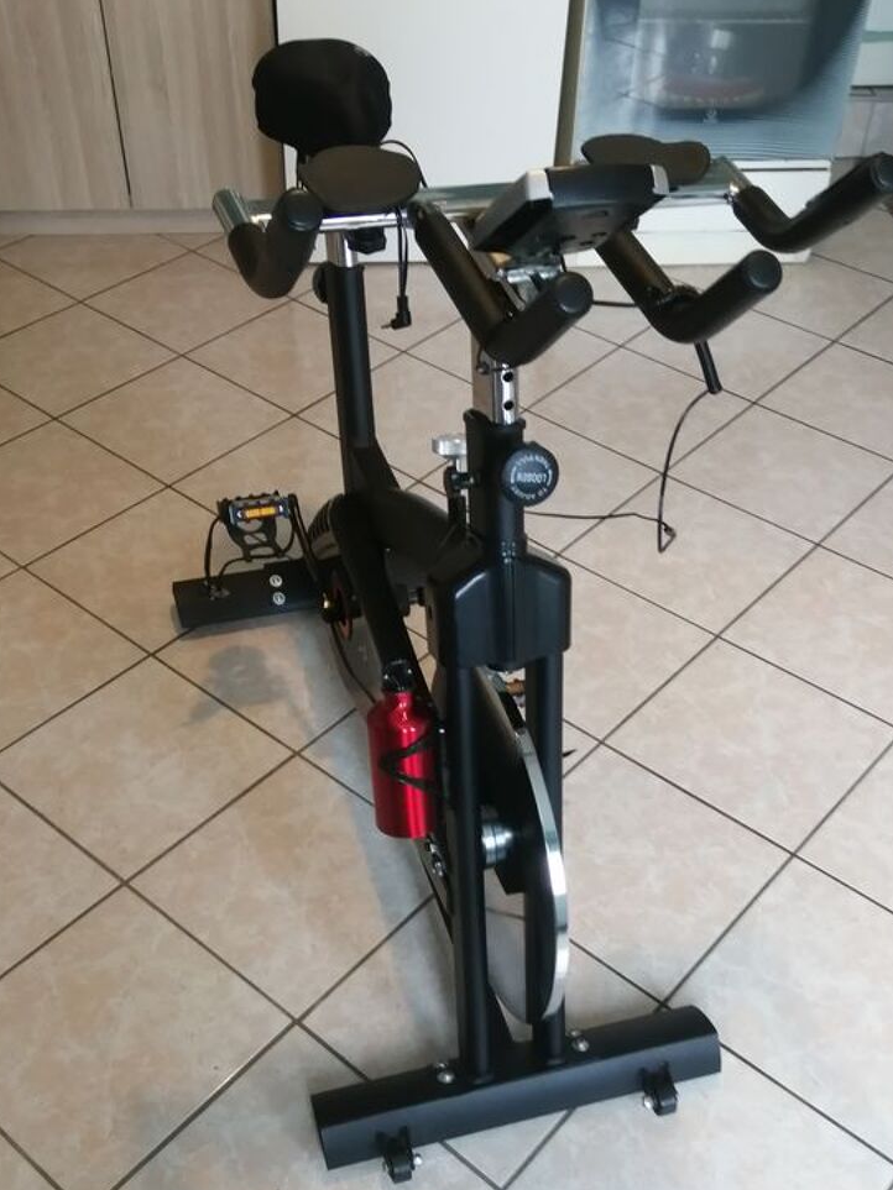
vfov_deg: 50.9
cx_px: 432
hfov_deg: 39.6
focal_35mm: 36
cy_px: 740
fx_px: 1239
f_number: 1.8
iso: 100
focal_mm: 3.6
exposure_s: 1/33.3
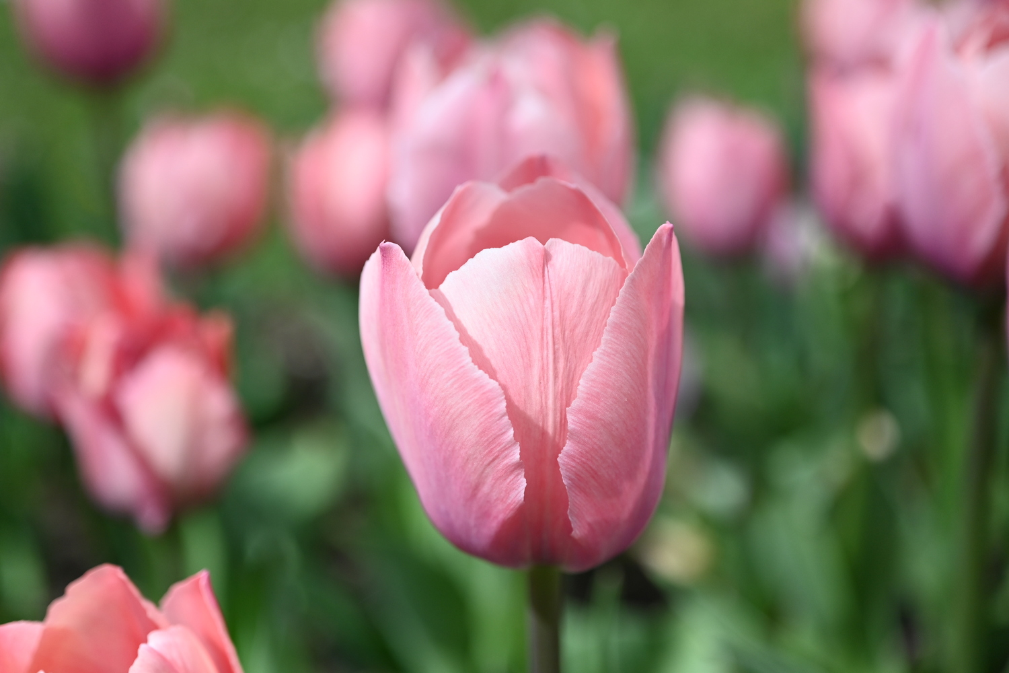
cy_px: 336
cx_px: 504
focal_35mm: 50
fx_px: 1401
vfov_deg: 27.0
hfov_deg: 39.6
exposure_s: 1/8000
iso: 640
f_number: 3.5
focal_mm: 50
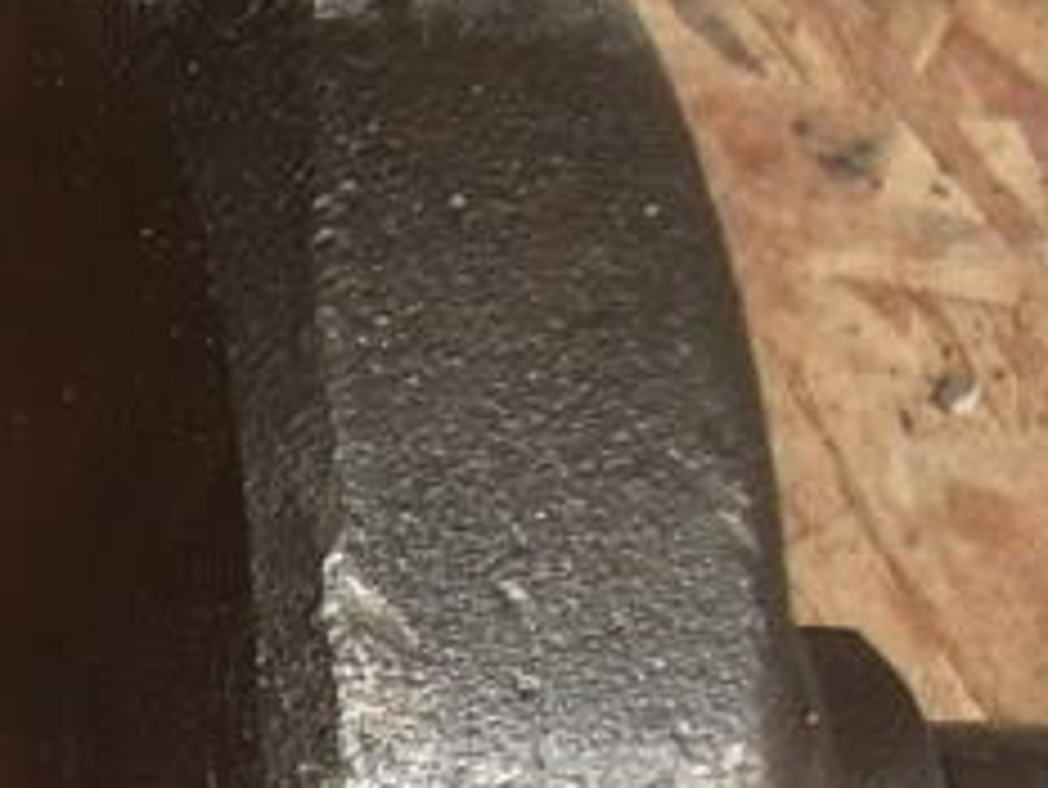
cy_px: 1058
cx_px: -765
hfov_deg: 11.9
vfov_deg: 9.5
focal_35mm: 154
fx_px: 4665
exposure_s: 1/40
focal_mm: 5.8
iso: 100
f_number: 2.6
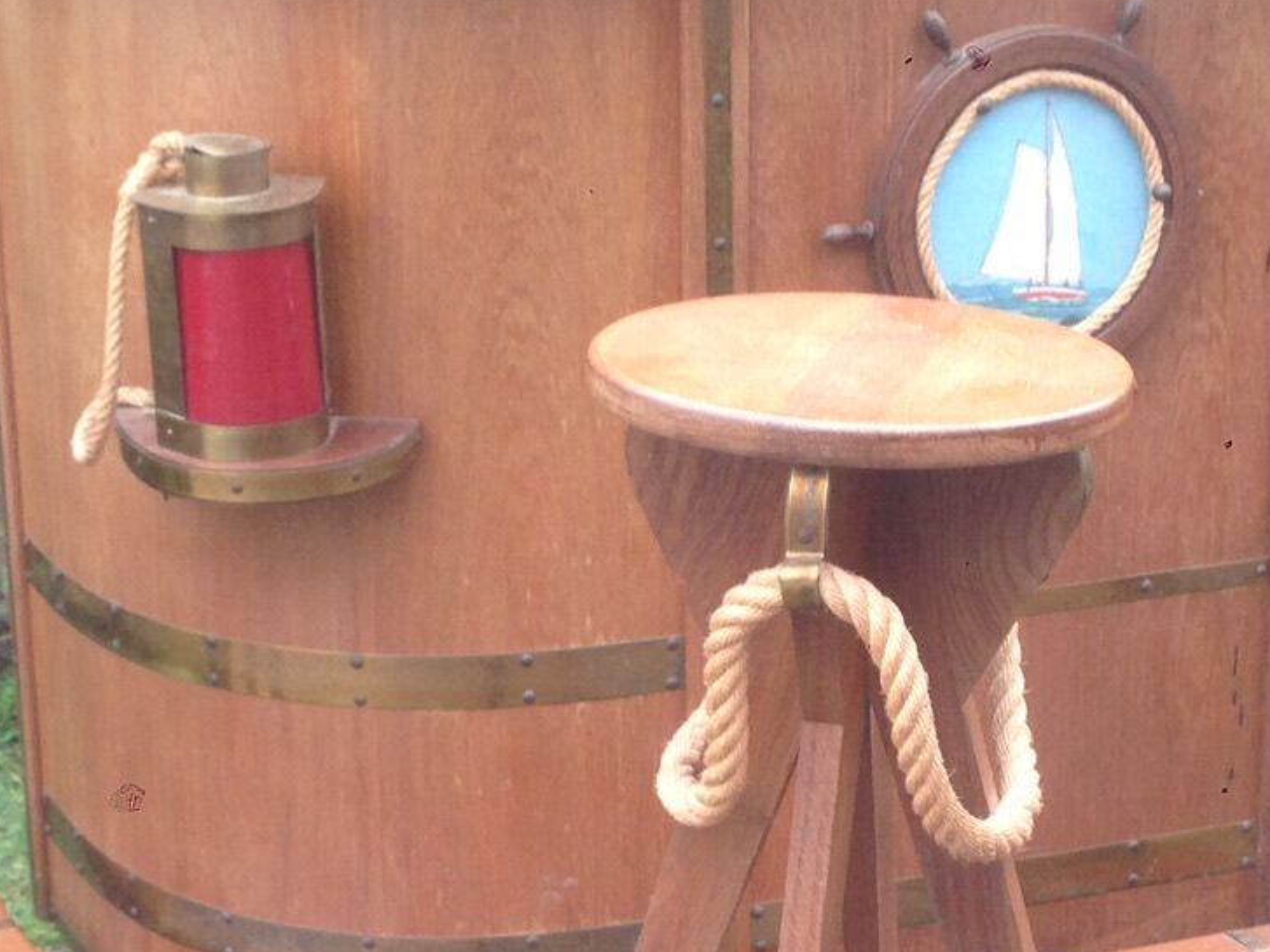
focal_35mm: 93
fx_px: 3411
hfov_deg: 21.1
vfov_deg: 15.8
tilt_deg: -20.2
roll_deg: -0.6
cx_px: 662
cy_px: 744
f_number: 2.4
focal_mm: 4.12
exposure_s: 1/40
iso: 50
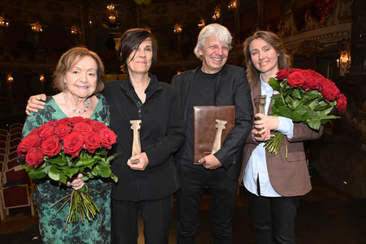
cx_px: 183
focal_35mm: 28
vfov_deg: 47.1
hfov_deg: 66.5
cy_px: 122
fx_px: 279
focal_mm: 27.5
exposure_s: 1/100
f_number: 6.3
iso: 1250
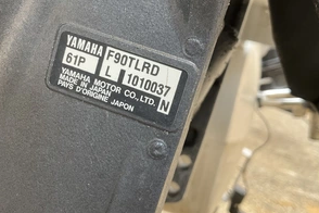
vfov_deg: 32.6
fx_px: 363
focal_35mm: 41
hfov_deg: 47.4
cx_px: 153
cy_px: 91
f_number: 1.8
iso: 32
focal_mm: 3
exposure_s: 1/122
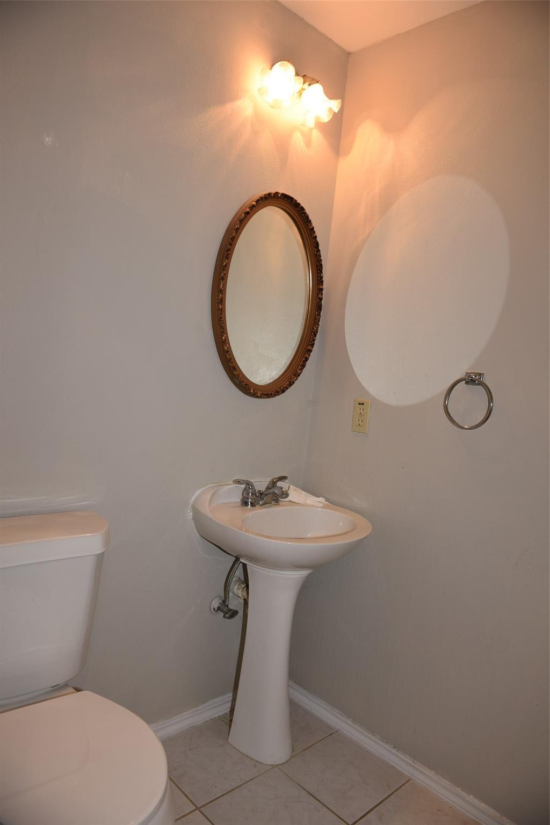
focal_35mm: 24
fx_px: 550
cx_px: 275
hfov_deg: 53.1
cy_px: 412
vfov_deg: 73.7
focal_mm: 24
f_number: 4
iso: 220
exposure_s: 1/60
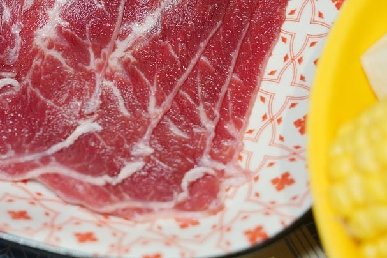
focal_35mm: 91
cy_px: 15
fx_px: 978
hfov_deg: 21.7
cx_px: 11
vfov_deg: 14.8
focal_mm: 46
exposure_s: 1/60
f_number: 4
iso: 200
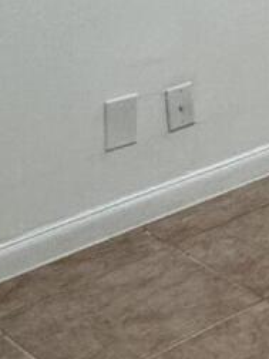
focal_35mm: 111
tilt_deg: -6.8
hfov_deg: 10.8
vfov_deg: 16.1
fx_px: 1150
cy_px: -195
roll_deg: +0.7
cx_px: 703
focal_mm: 2.22
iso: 160
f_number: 2.2
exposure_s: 1/120
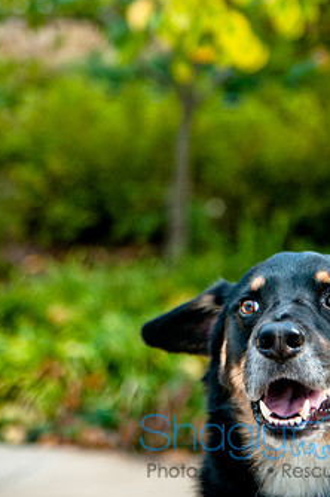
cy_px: 173
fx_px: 1336
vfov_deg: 21.0
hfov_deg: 14.1
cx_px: 152
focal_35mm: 97
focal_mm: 48
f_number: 2.8
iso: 400
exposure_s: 1/1000
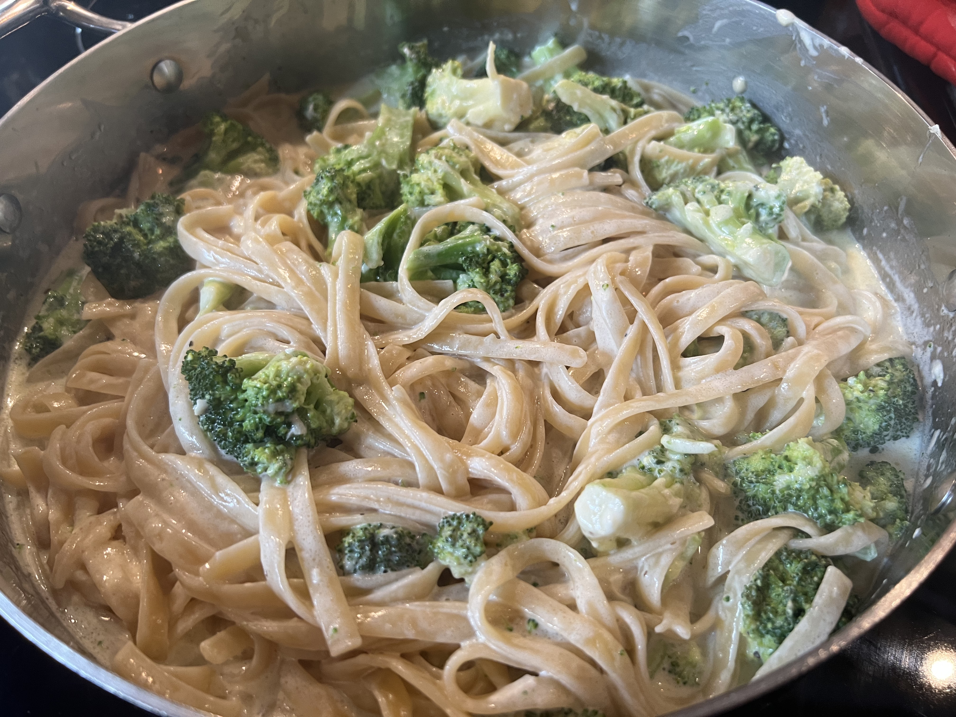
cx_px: 478
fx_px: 718
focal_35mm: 26
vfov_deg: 53.1
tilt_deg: -54.1
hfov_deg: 67.3
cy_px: 358
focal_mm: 5.7
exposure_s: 1/60
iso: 160
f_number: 1.5
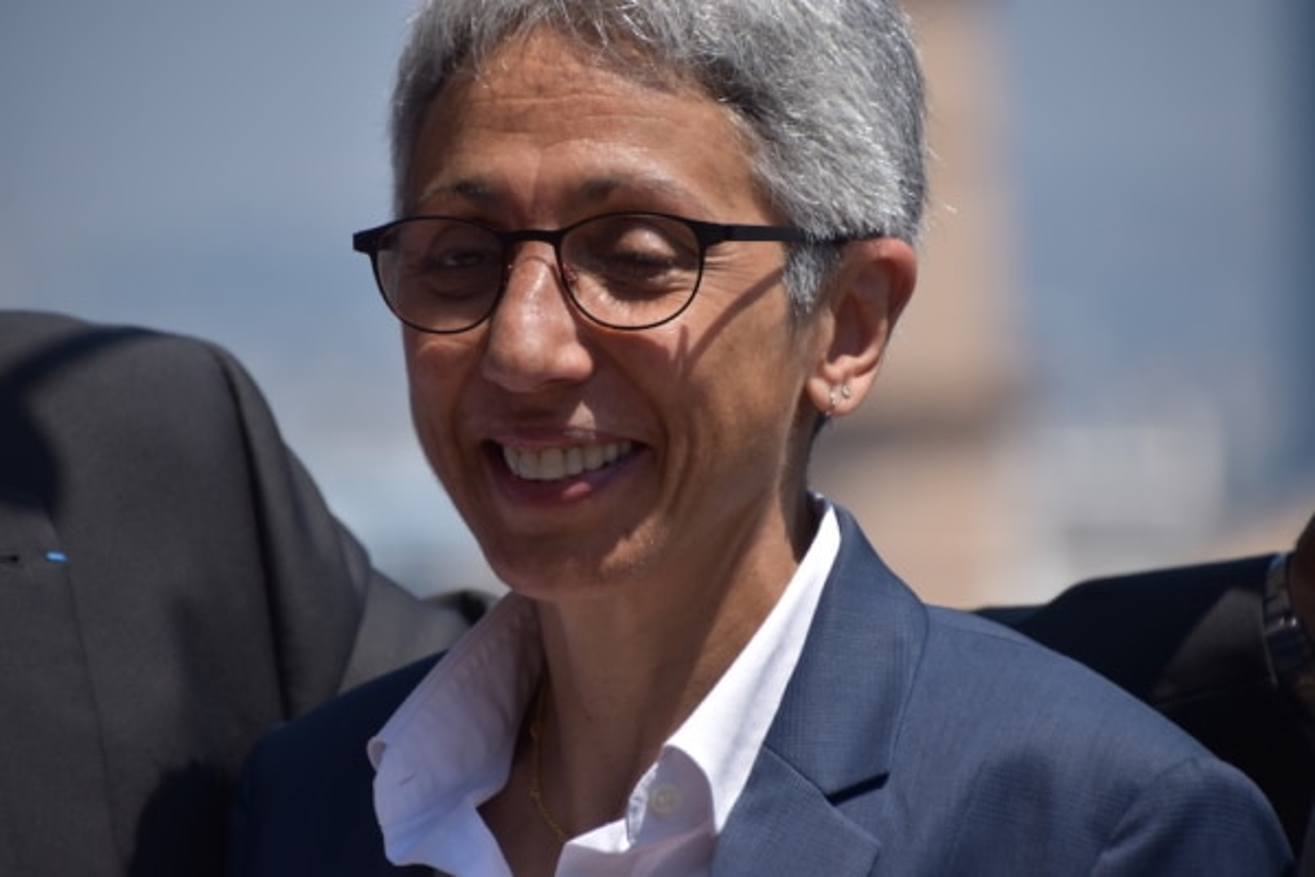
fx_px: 14793
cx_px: 658
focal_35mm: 405
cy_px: 438
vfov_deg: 3.4
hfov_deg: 5.1
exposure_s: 1/1000
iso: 200
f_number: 6.3
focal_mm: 270
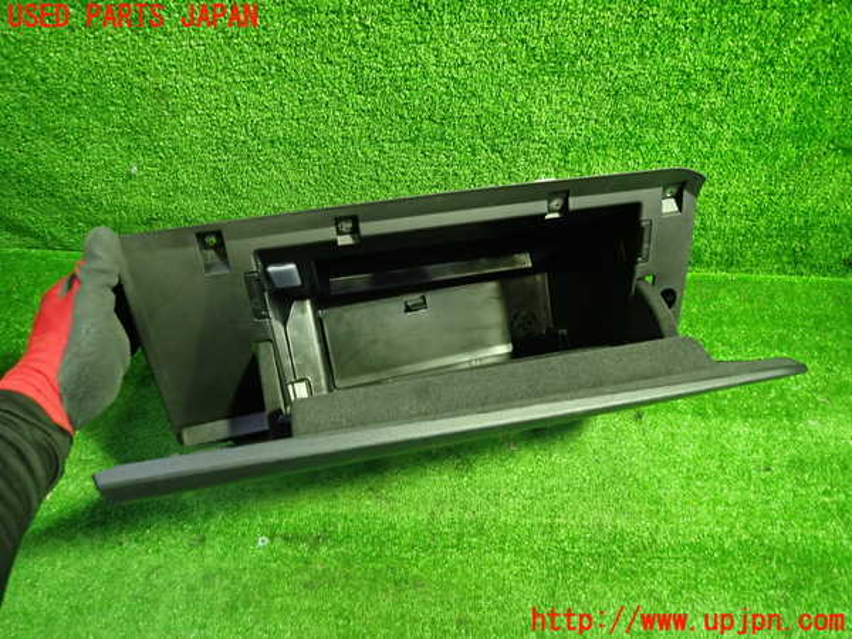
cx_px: 426
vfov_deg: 54.9
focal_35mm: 25
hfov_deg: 69.4
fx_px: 615
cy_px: 320
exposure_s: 1/30
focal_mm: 4.5
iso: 500
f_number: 2
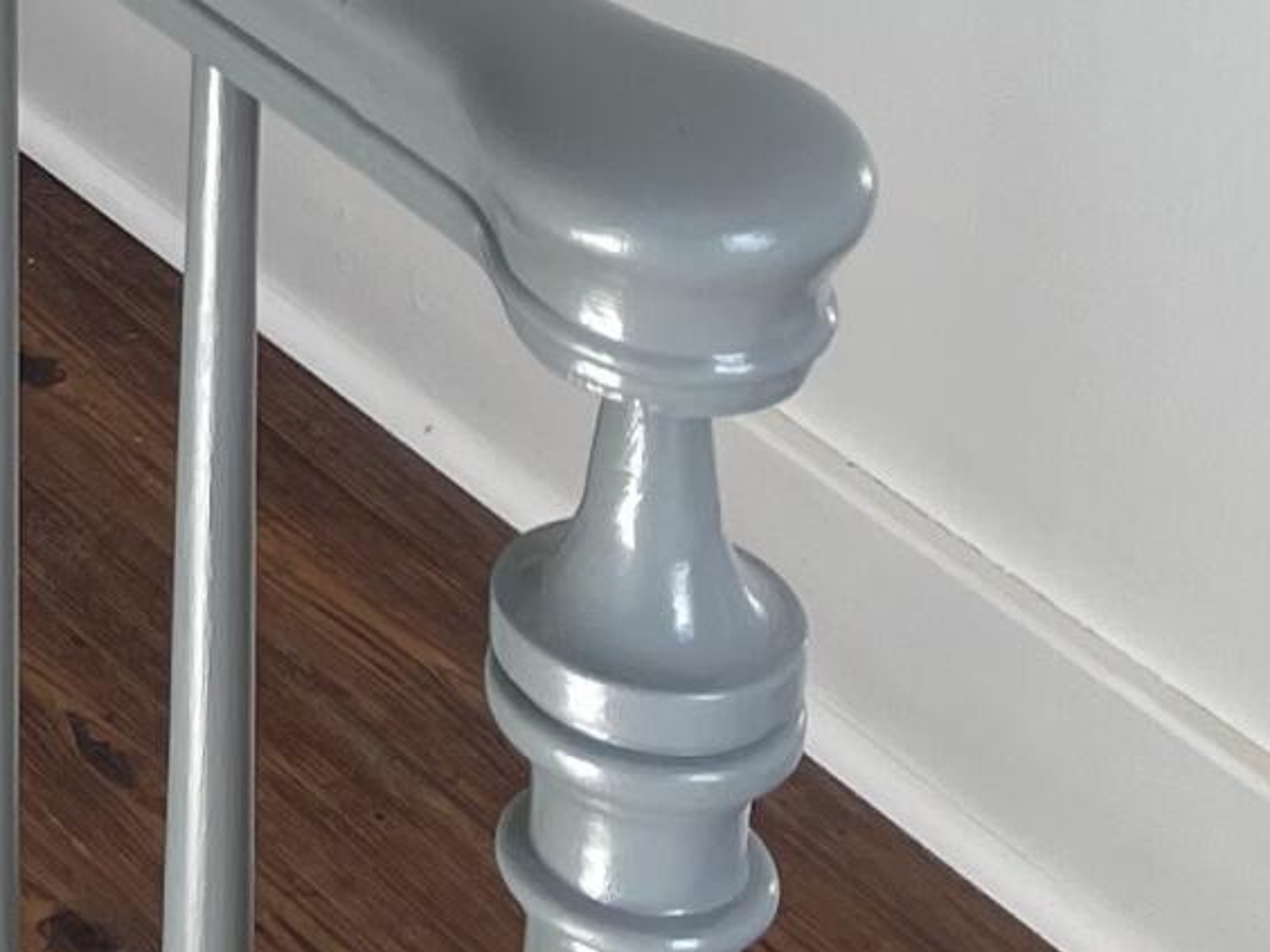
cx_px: -1009
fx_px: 4880
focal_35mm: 133
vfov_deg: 9.8
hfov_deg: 13.4
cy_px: -1357
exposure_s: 1/121
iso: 50
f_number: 1.6
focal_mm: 5.1
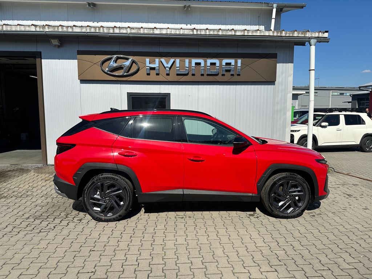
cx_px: 186
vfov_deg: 56.8
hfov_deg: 71.6
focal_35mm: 24
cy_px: 140
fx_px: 258
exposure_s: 1/6211
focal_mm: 6.86
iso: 80
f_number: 1.78
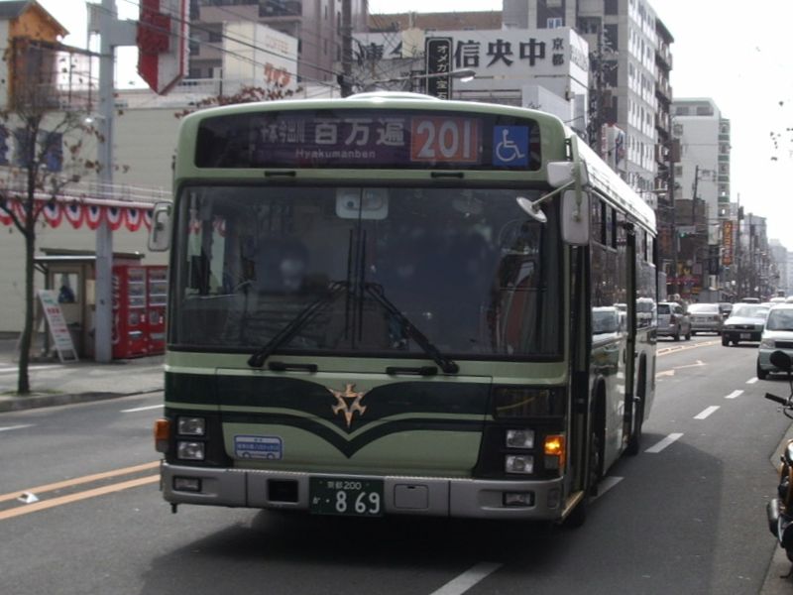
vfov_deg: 40.7
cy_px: 298
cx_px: 396
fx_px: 802
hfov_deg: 52.6
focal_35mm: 35
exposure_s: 1/320
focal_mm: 5.8
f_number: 4.3
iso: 50
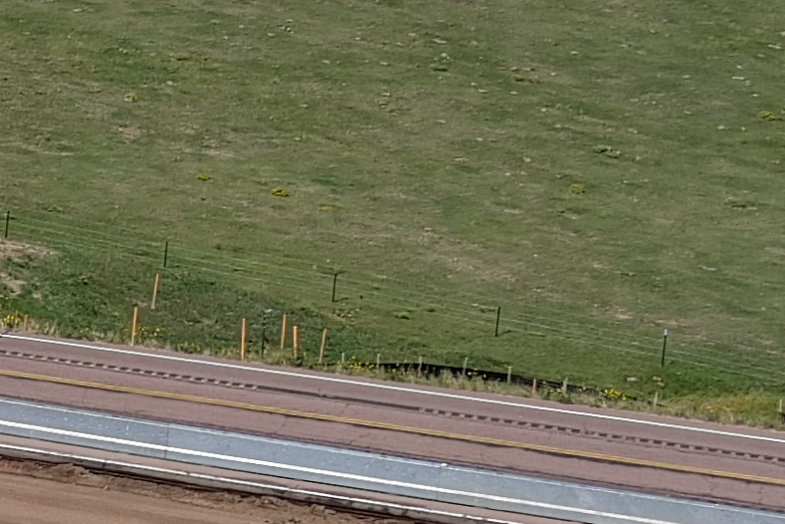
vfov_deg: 6.8
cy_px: 332
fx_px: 4383
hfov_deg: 9.1
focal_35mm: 201
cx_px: -1187
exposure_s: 1/240
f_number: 4.5
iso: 100
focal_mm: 10.15
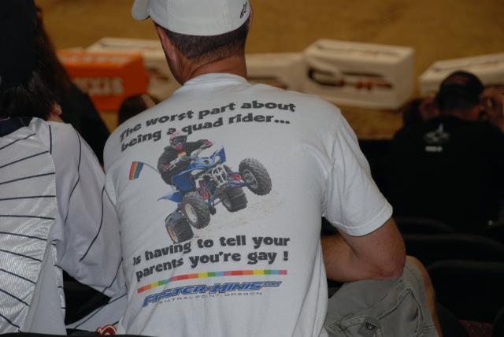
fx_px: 1997
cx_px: 252
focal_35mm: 142
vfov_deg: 9.6
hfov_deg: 14.4
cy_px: 168
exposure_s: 1/60
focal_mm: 95
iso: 200
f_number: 5.6
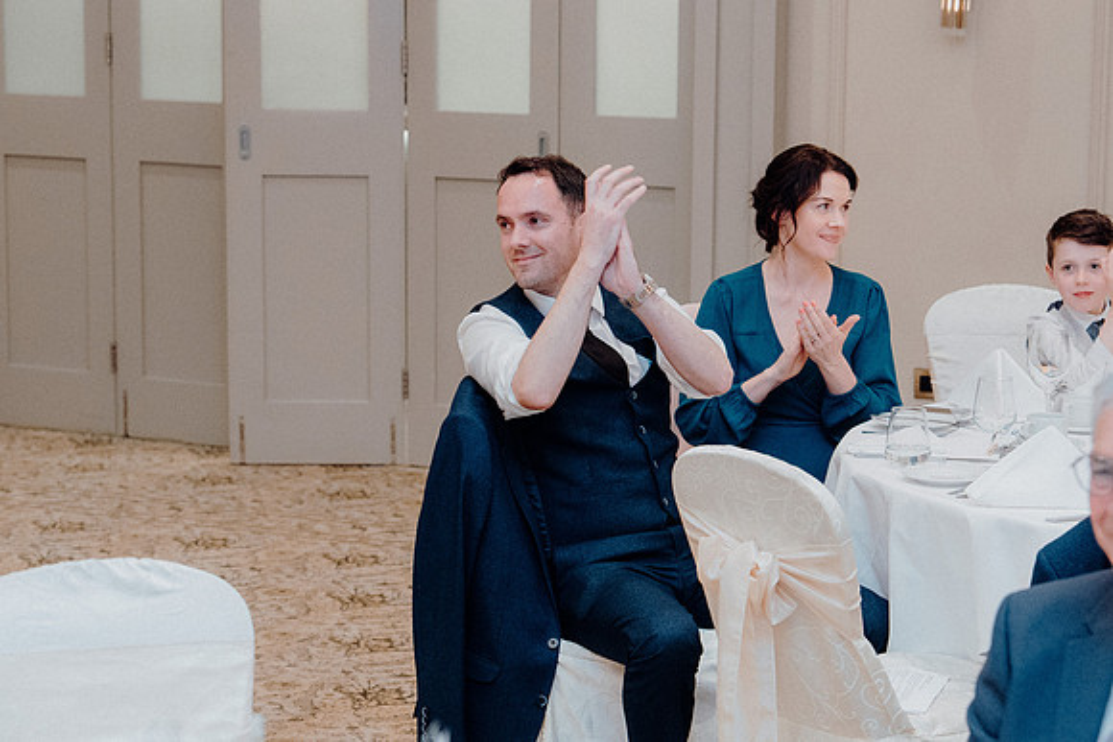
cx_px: 556
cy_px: 371
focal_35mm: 85
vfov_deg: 16.1
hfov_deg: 23.9
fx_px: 2628
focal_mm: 57
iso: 3200
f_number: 3.5
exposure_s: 1/160
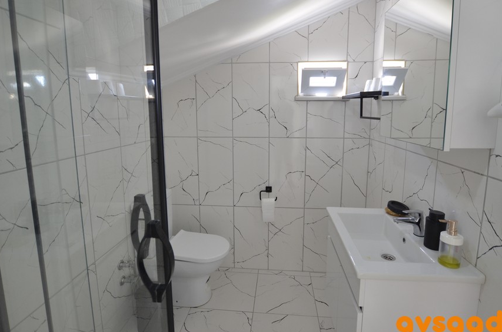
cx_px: 248
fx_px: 250
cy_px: 143
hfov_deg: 90.1
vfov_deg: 66.8
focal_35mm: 18
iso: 800
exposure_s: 1/60
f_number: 4
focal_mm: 10
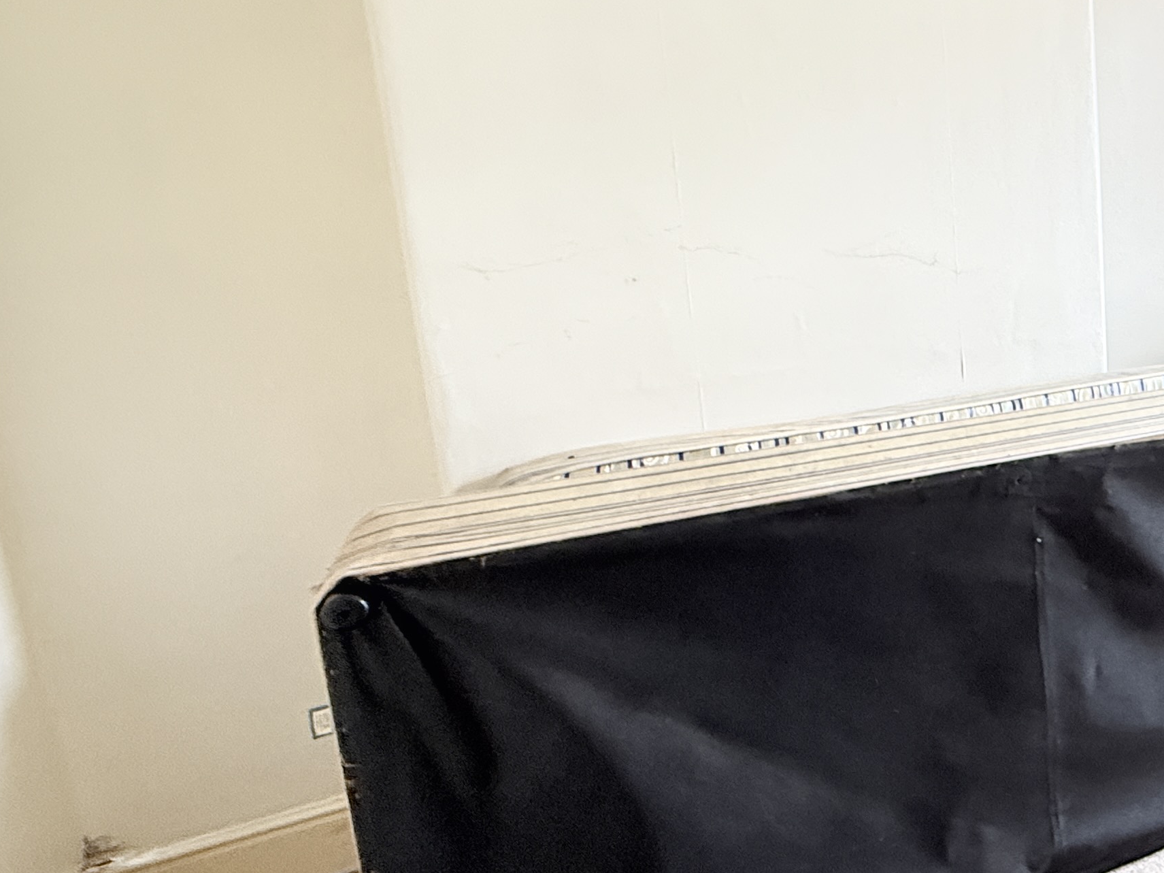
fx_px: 1110
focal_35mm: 33
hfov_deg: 41.0
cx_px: 1353
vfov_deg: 42.7
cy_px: 335
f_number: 2.2
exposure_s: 1/60
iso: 400
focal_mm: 2.22
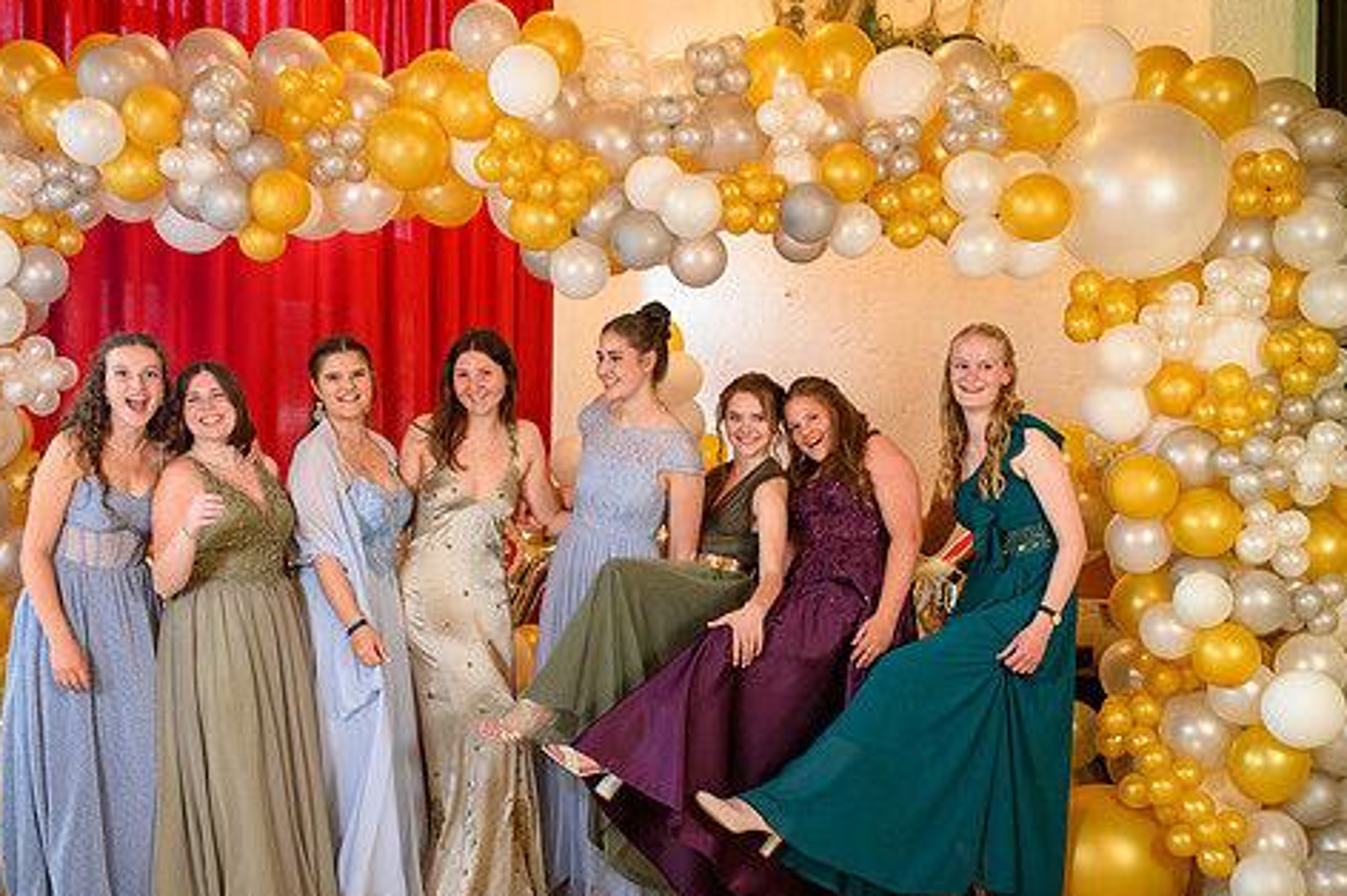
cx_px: 608
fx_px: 1608
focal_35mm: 43
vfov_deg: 31.1
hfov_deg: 45.4
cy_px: 531
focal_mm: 35
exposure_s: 1/100
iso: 1250
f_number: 3.5
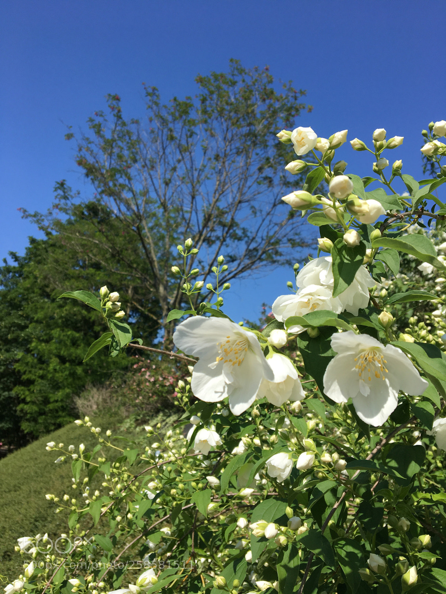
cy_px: 297
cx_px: 223
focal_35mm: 29
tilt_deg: +18.5
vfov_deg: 61.7
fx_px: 498
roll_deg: -5.9
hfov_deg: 48.2
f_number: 2.2
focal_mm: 4.15
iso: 25
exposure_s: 1/1789
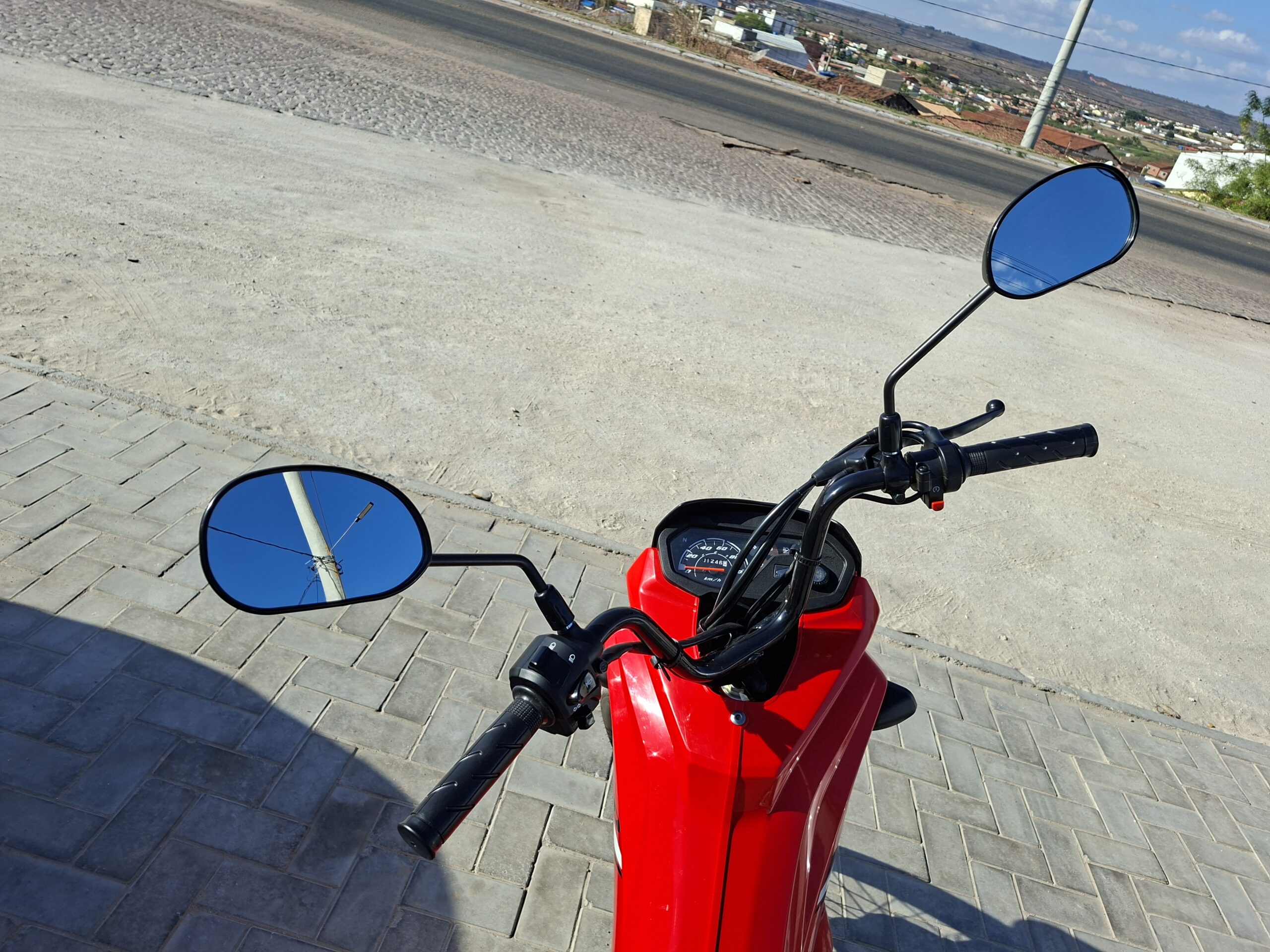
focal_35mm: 23
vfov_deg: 58.9
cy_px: 476
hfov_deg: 73.9
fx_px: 844
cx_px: 635
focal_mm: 5.54
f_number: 1.8
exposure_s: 1/2101
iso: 50
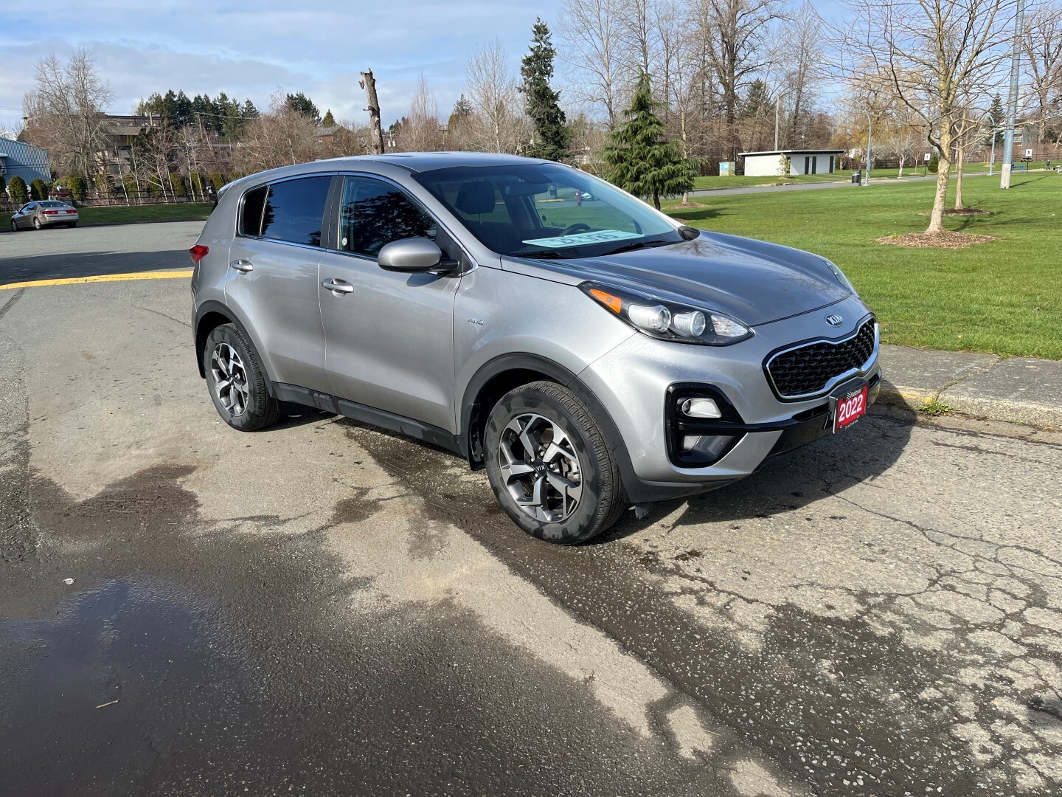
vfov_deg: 53.1
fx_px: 798
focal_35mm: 26
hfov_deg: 67.3
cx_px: 531
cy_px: 398
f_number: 1.6
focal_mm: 5.1
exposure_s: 1/2101
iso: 50
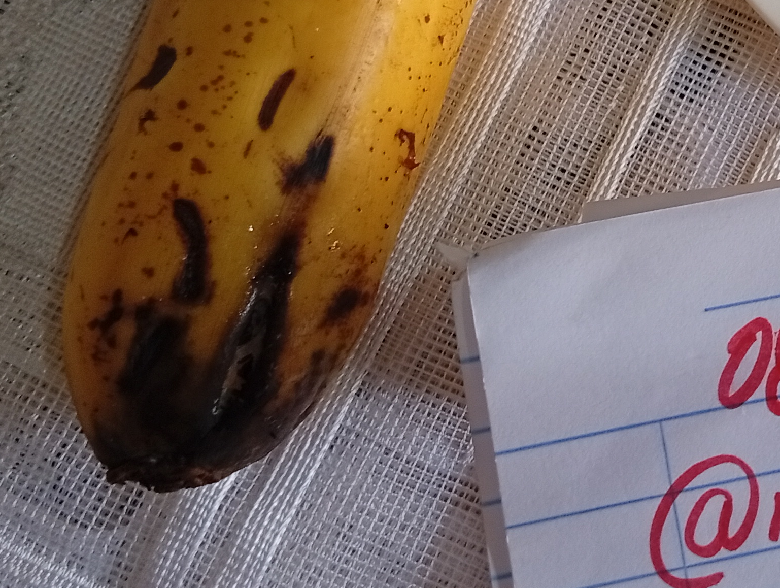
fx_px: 1557
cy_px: 88
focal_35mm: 69
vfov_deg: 21.0
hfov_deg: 26.2
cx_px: 828
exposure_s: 1/30
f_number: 1.8
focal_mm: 3.96
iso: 287
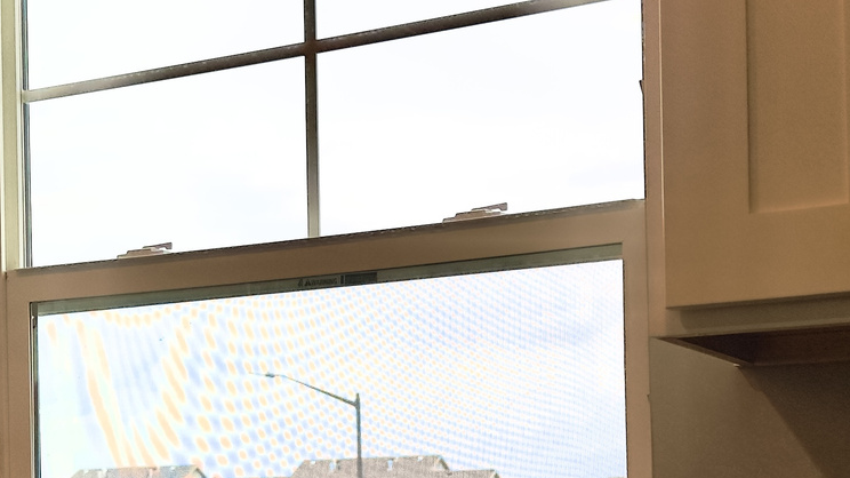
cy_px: 467
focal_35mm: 72
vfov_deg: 16.4
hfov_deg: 29.2
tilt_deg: +6.5
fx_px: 1622
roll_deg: +0.5
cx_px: 304
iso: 80
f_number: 1.78
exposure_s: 1/2252
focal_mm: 6.86
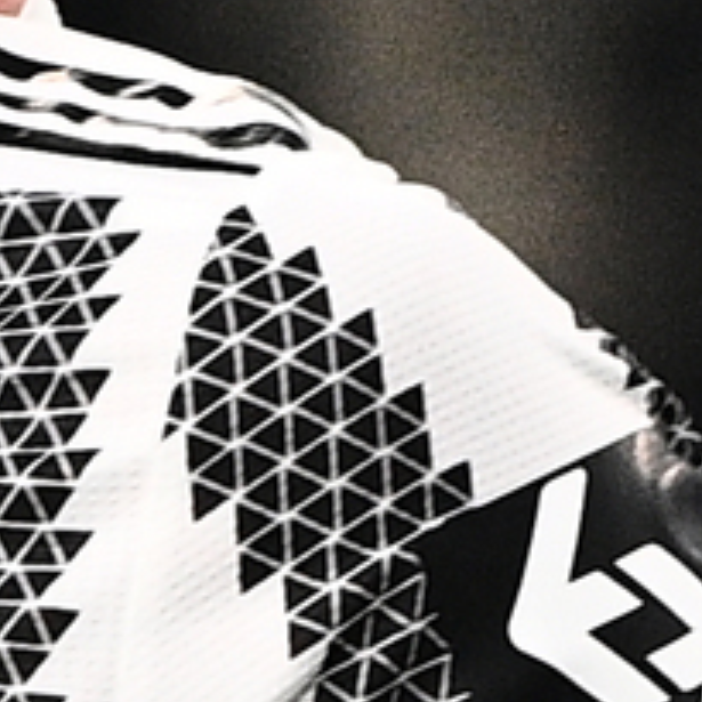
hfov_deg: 0.6
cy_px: 1137
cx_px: -1692
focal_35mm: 2789
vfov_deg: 0.6
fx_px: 63990
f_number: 4
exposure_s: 1/1250
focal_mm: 280
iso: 2000
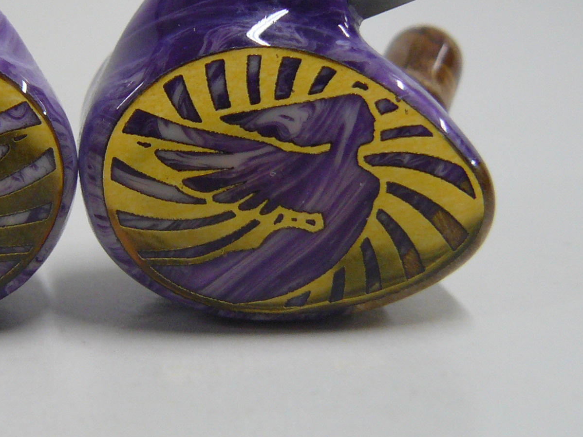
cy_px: 143
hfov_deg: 24.6
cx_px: 58
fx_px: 1297
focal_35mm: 77
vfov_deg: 19.1
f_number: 2.8
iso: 160
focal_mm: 6
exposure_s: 1/30
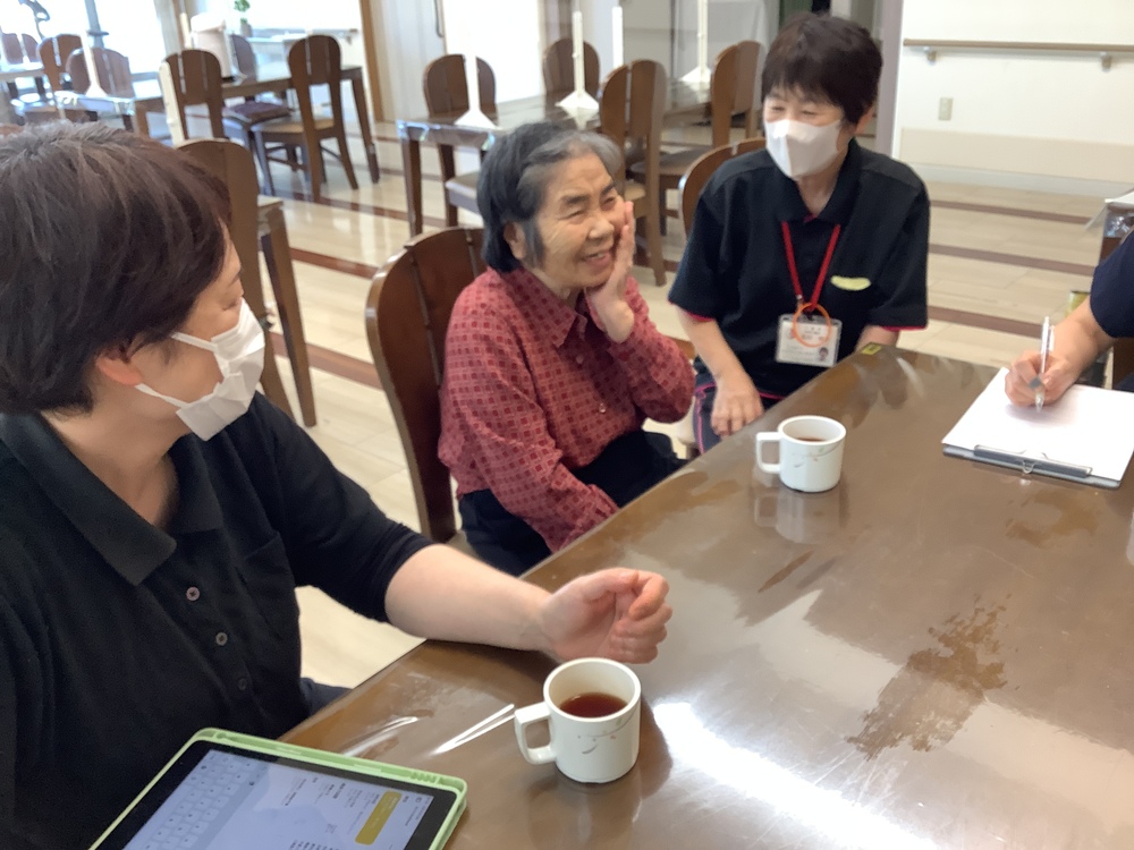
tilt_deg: -24.9
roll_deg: +4.1
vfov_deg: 45.4
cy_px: 425
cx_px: 567
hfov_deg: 58.4
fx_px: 1016
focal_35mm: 31
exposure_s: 1/50
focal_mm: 3.3
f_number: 2.4
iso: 125
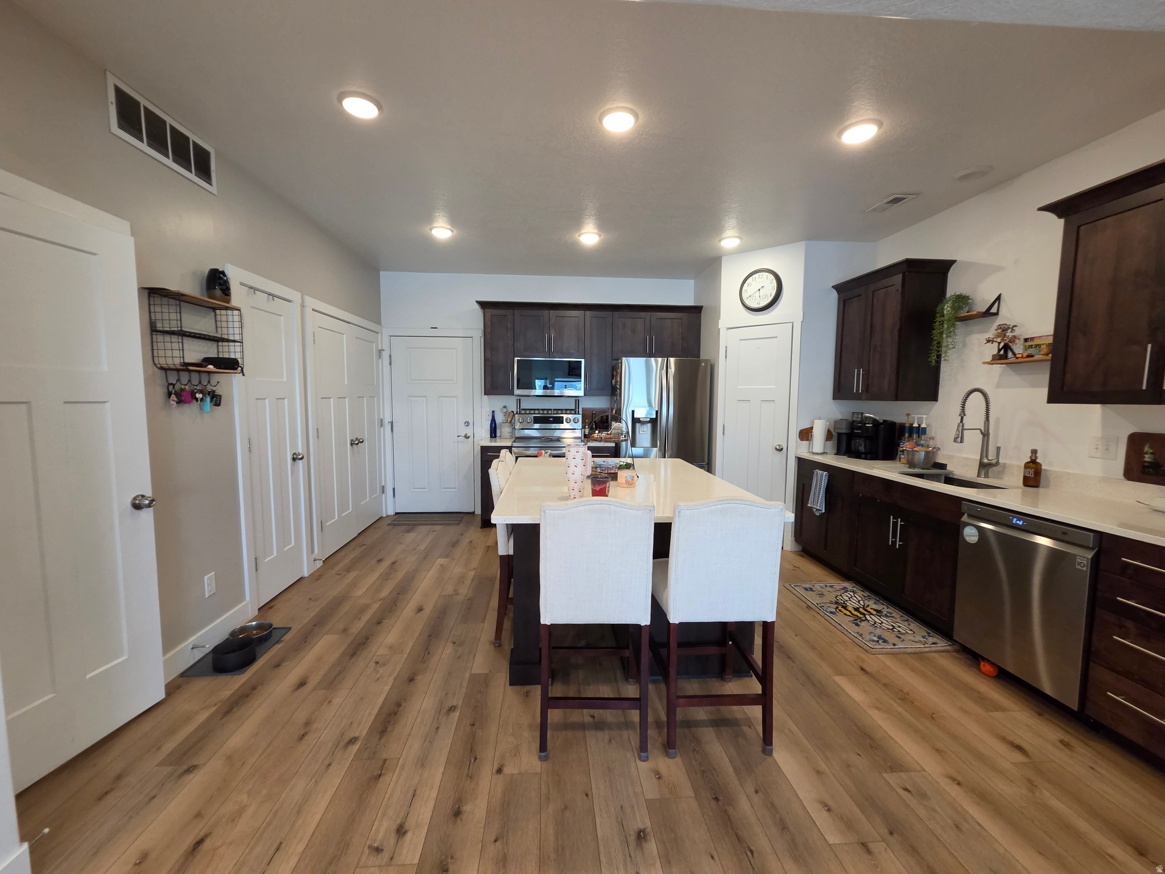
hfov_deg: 106.2
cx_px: 582
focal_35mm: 13
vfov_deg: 89.9
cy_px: 437
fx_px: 438
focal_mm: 2.2
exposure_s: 1/60
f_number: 2.2
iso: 400
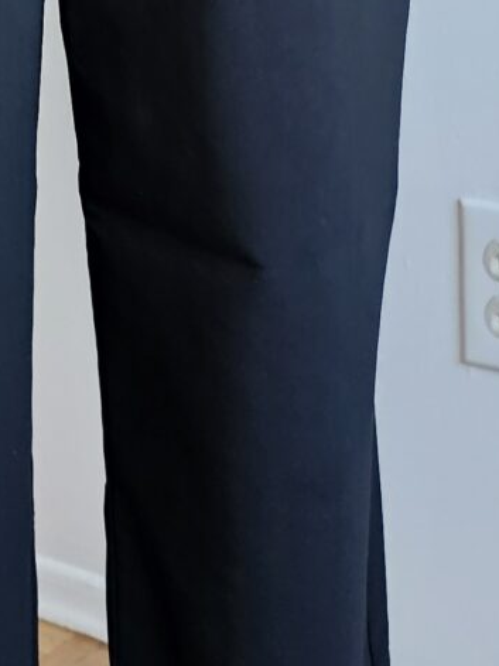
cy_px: 34
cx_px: -27
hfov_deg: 14.5
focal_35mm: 100
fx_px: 1923
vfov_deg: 19.2
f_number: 1.7
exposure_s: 1/120
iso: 1000
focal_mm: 6.3
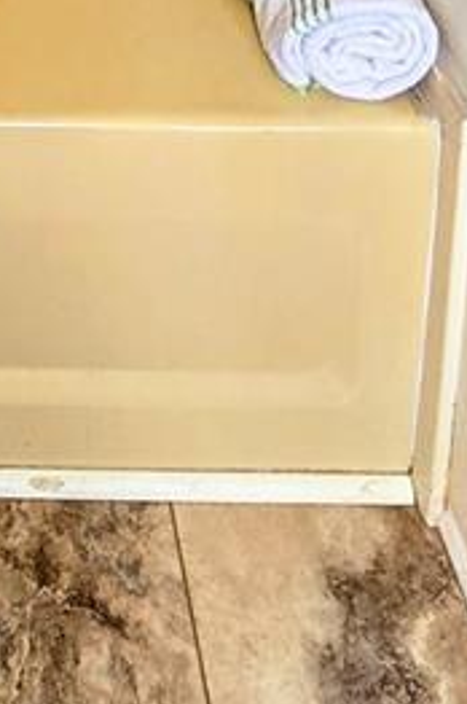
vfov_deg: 22.4
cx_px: -145
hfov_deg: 20.0
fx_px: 1210
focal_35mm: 62
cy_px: -500
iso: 160
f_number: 2.2
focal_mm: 2.2
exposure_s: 1/60
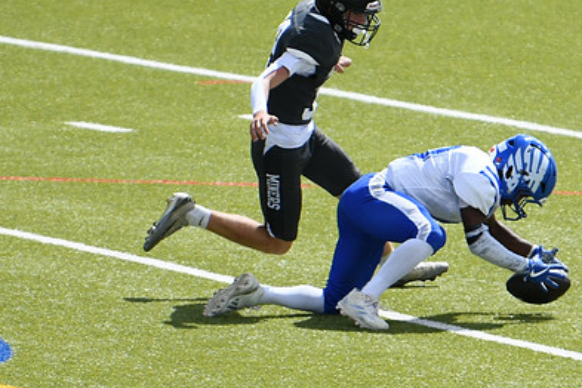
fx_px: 4769
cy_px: 138
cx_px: 418
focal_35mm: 295
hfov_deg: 7.0
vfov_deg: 4.7
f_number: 2.8
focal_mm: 200
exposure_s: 1/2000
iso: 100
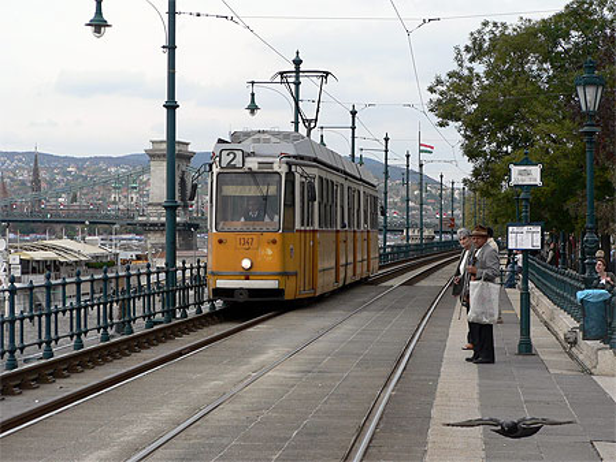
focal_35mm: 97
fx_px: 1727
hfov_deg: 20.2
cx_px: 308
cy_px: 231
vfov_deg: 15.3
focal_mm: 16.2
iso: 80
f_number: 4
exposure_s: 1/250
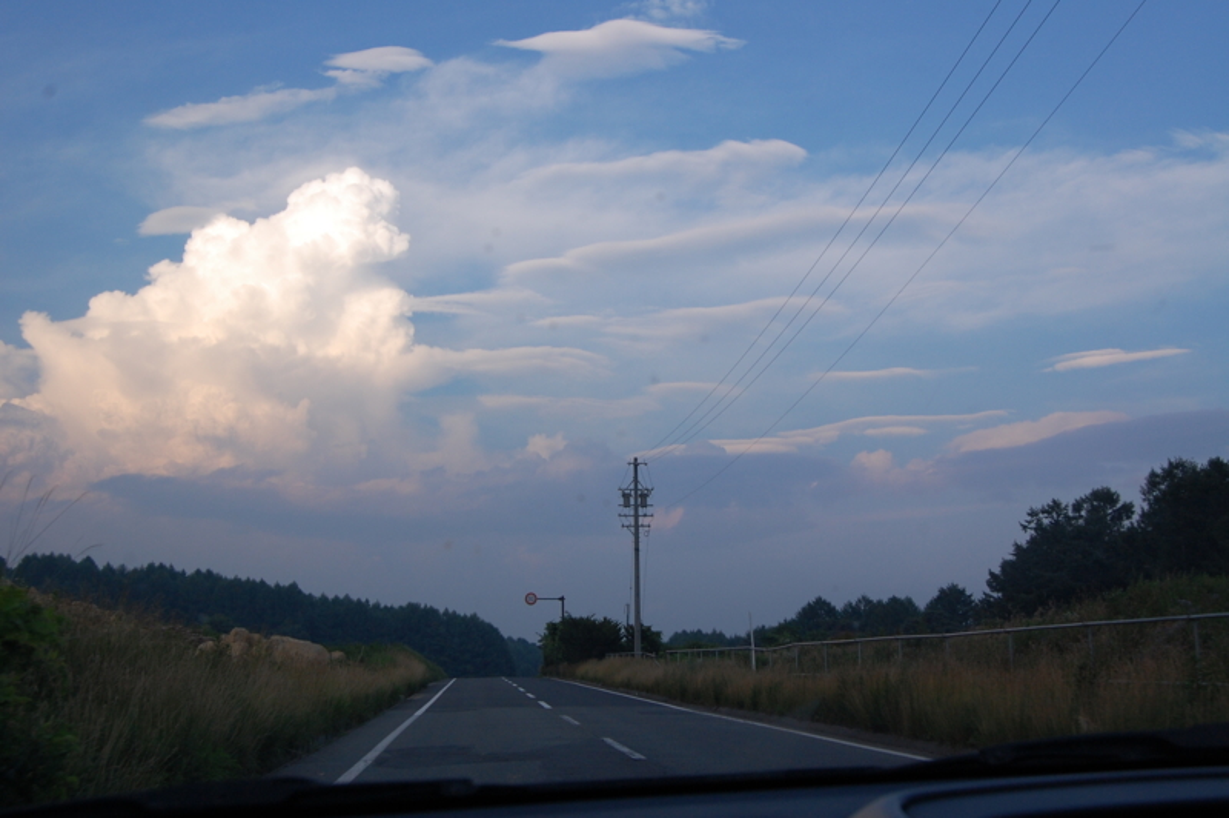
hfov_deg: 46.4
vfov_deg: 31.8
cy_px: 409
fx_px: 1433
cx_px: 614
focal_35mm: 42
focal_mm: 28
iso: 320
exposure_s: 1/250
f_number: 10
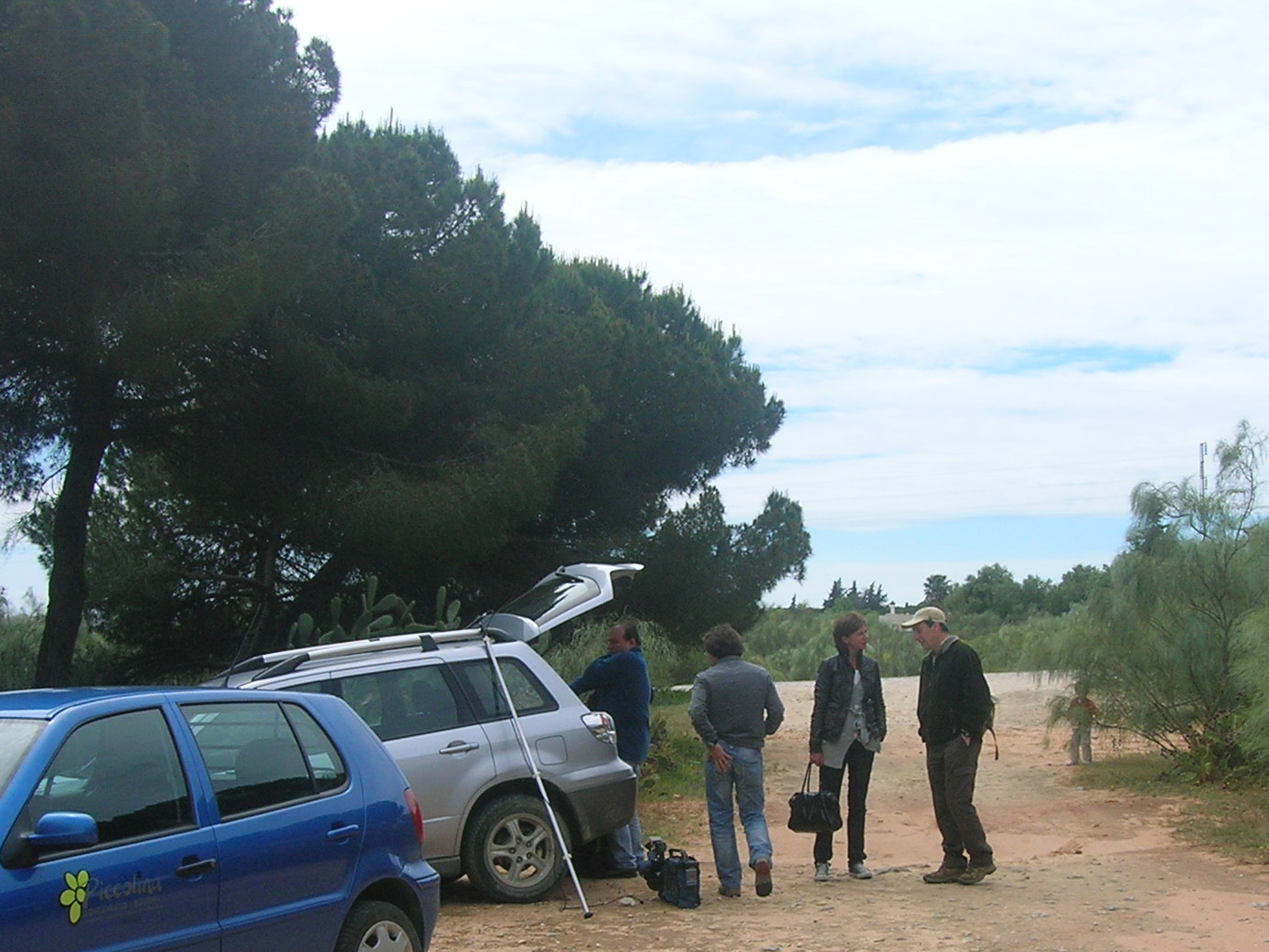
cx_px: 732
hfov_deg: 34.3
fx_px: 2053
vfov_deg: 25.8
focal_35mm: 56
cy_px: 712
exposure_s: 1/480
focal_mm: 5.7
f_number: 4.9
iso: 50
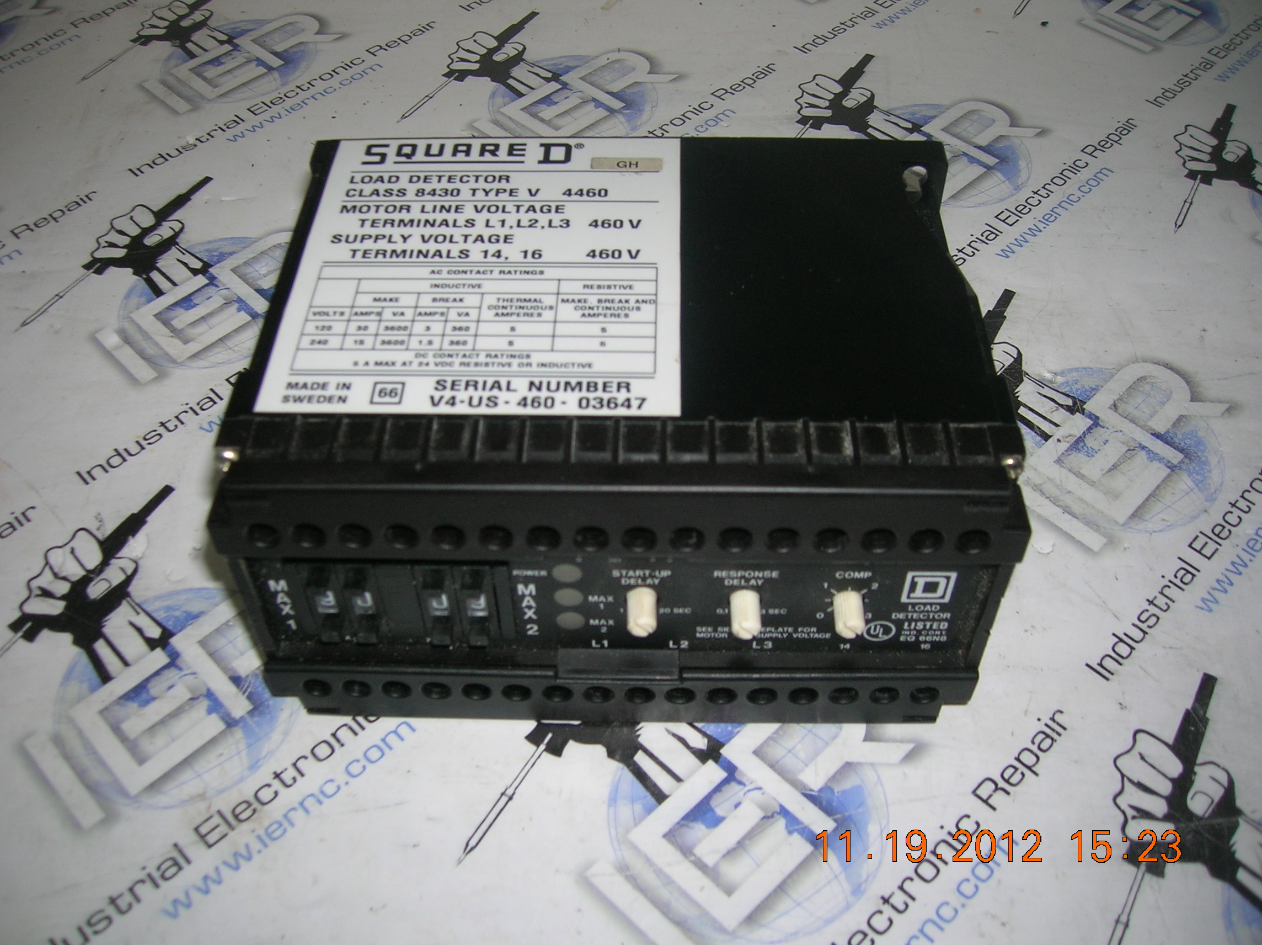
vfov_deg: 41.7
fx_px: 1239
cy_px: 472
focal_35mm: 34
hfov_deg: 54.0
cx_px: 631
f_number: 2.9
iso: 50
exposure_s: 1/60.1
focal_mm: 5.7
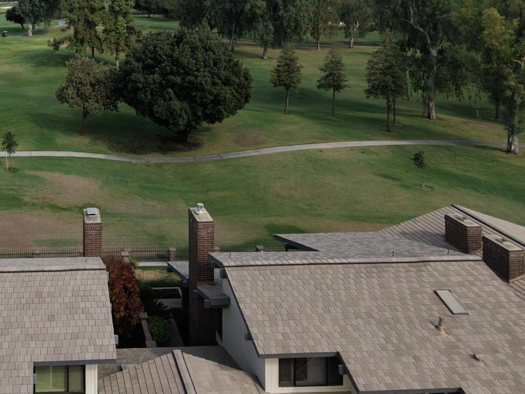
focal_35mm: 34
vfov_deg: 36.6
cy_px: -17
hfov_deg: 49.4
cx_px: 75
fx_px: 516
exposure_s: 1/1500
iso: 280
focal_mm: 3.05
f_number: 2.2
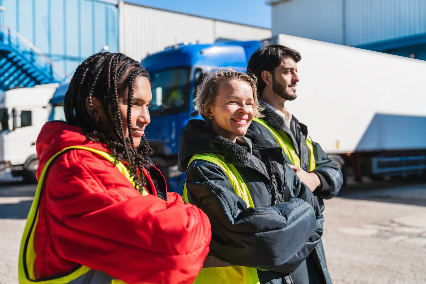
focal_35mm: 41
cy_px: 142
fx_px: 485
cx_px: 213
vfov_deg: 32.6
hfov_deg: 47.4
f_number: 2.8
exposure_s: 1/1600
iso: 125
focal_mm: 41
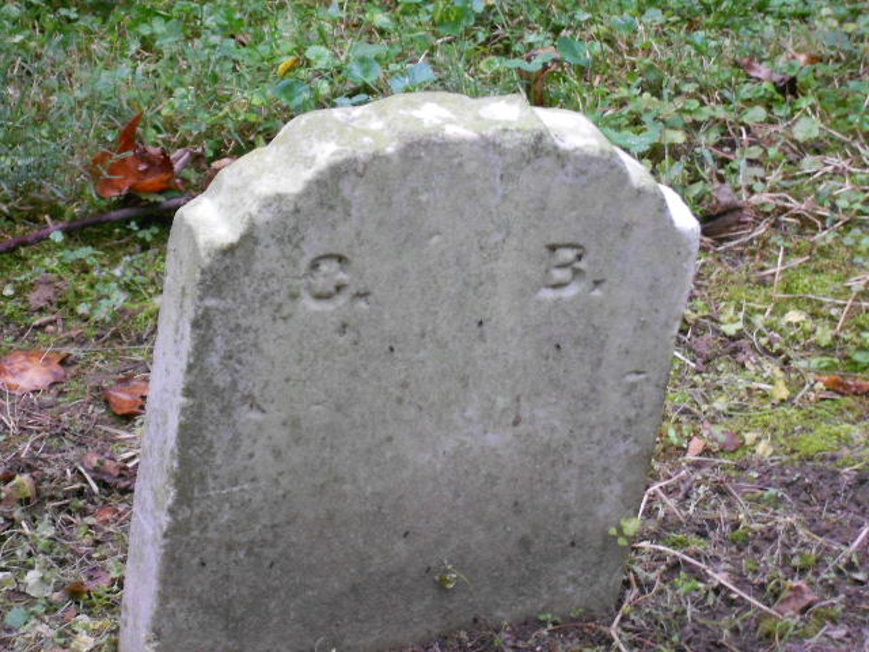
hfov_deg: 15.2
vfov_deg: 11.4
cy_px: 326
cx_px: 434
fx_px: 3264
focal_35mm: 130
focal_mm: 23
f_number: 6.5
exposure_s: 1/60
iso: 320
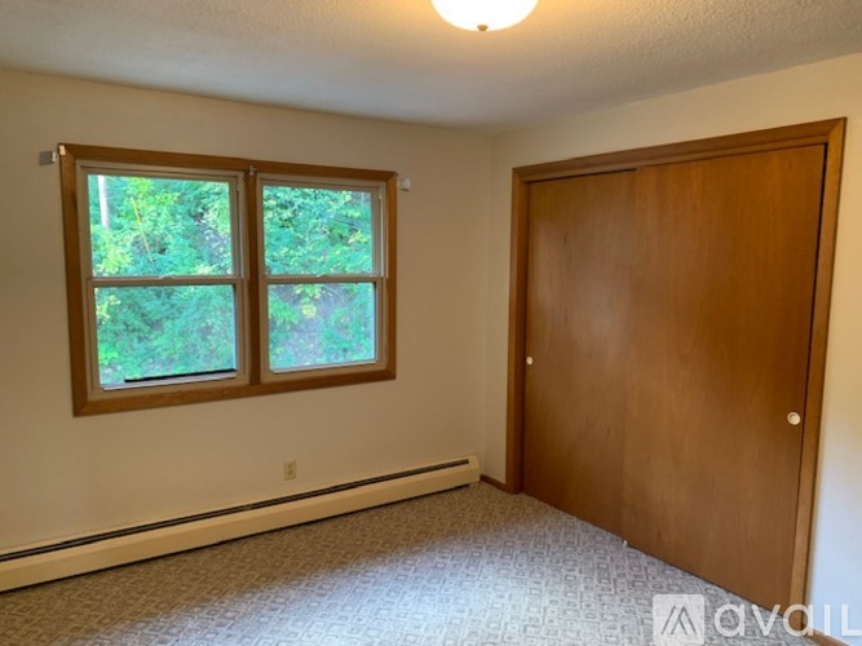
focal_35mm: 26
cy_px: 323
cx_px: 431
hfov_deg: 67.3
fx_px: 647
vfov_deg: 53.0
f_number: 1.8
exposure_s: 1/60
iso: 250
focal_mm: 4.25
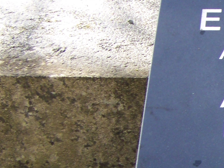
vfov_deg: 10.6
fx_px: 899
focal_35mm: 139
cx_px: 355
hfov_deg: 13.3
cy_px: 134
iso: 64
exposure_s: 1/100
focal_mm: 6.3
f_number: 2.8
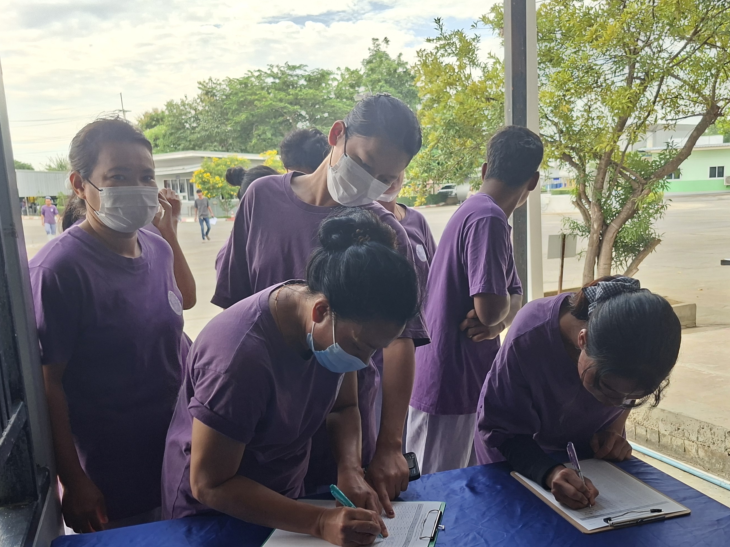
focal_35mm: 35
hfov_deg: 52.4
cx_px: 420
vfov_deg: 40.5
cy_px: 330
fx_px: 738
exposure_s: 1/167
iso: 50
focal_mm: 5.54
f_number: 1.8
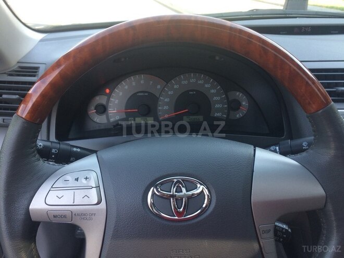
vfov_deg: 48.2
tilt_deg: -31.3
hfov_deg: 61.7
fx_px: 288
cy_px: 129
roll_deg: -1.4
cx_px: 172
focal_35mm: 29
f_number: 2.2
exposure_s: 1/100
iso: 50
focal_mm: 4.15
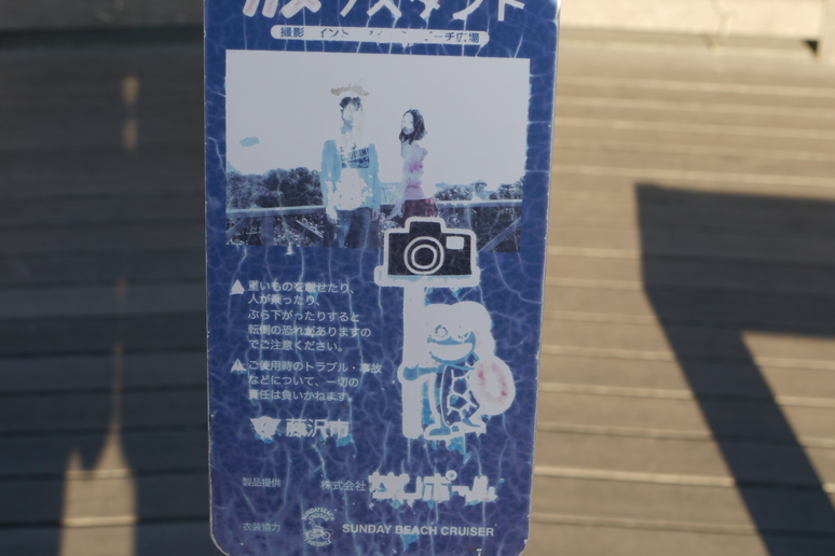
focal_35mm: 71
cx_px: 422
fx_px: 1647
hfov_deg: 28.5
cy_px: 269
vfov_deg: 19.2
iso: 160
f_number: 7.1
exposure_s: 1/160
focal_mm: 33
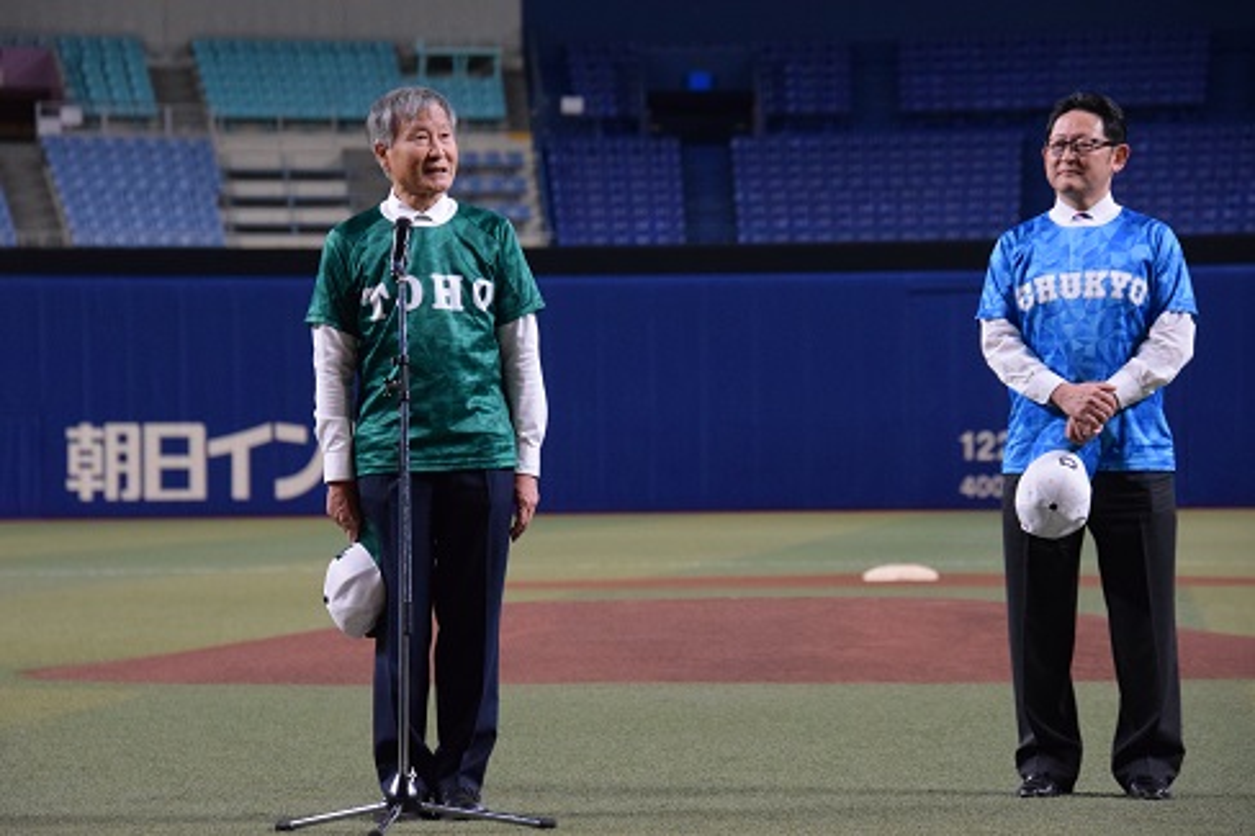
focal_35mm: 202
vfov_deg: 6.8
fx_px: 7057
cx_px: 628
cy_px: 418
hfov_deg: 10.2
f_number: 5.6
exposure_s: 1/250
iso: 3200
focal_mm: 135
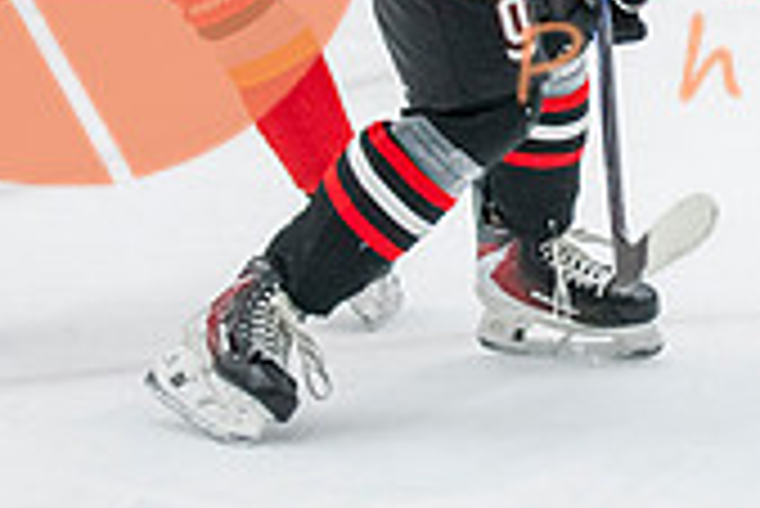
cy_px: -16
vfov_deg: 4.1
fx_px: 7120
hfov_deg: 6.1
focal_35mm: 337
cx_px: 760
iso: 2000
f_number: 3.2
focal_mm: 78
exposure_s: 1/640
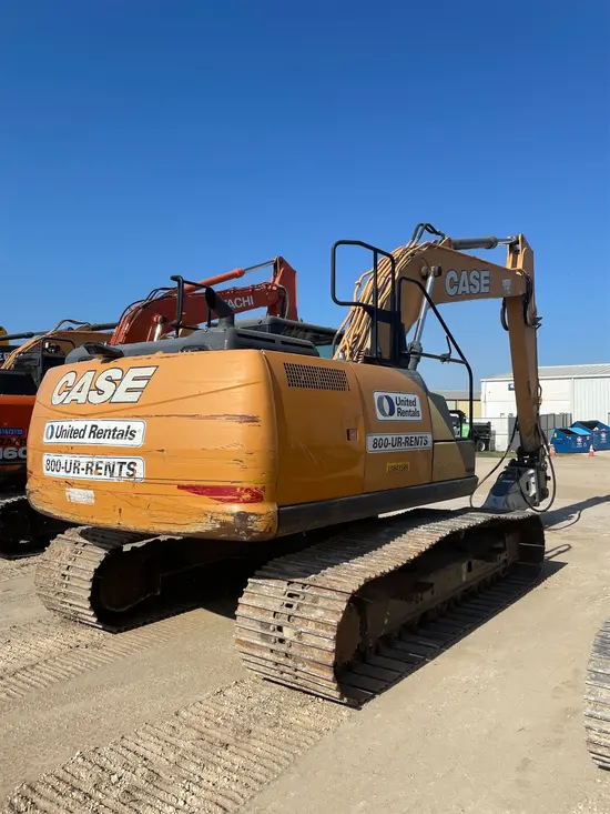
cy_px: 407
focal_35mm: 26
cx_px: 305
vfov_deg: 67.3
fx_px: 611
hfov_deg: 53.1
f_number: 1.6
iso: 32
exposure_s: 1/4132
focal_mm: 4.2
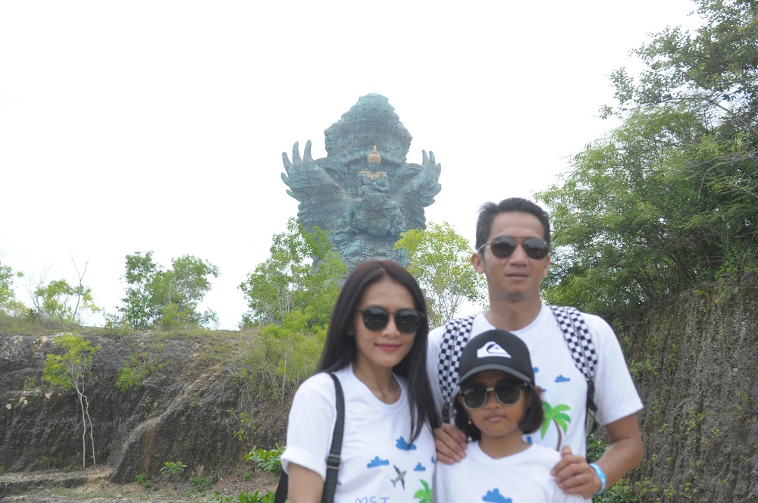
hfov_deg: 36.9
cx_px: 379
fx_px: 1136
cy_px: 252
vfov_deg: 25.0
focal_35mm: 54
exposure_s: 1/1000
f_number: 5.6
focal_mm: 36
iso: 500
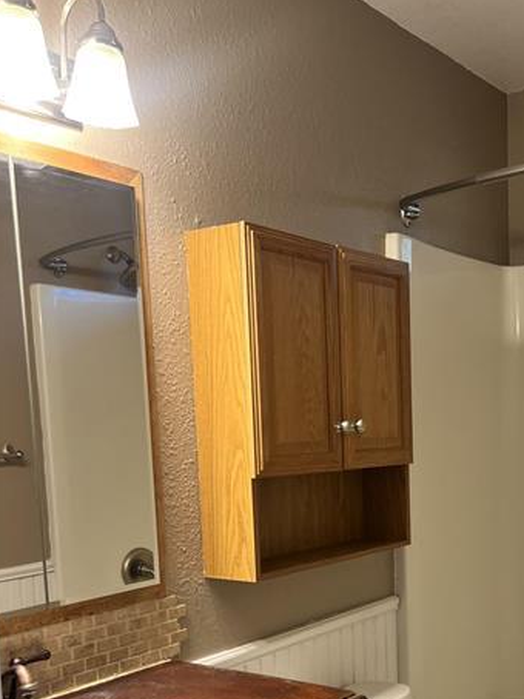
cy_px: 536
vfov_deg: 41.5
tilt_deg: -6.9
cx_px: 436
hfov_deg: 31.8
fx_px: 889
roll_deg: +1.5
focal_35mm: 44
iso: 80
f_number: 1.5
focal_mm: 5.7
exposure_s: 1/60
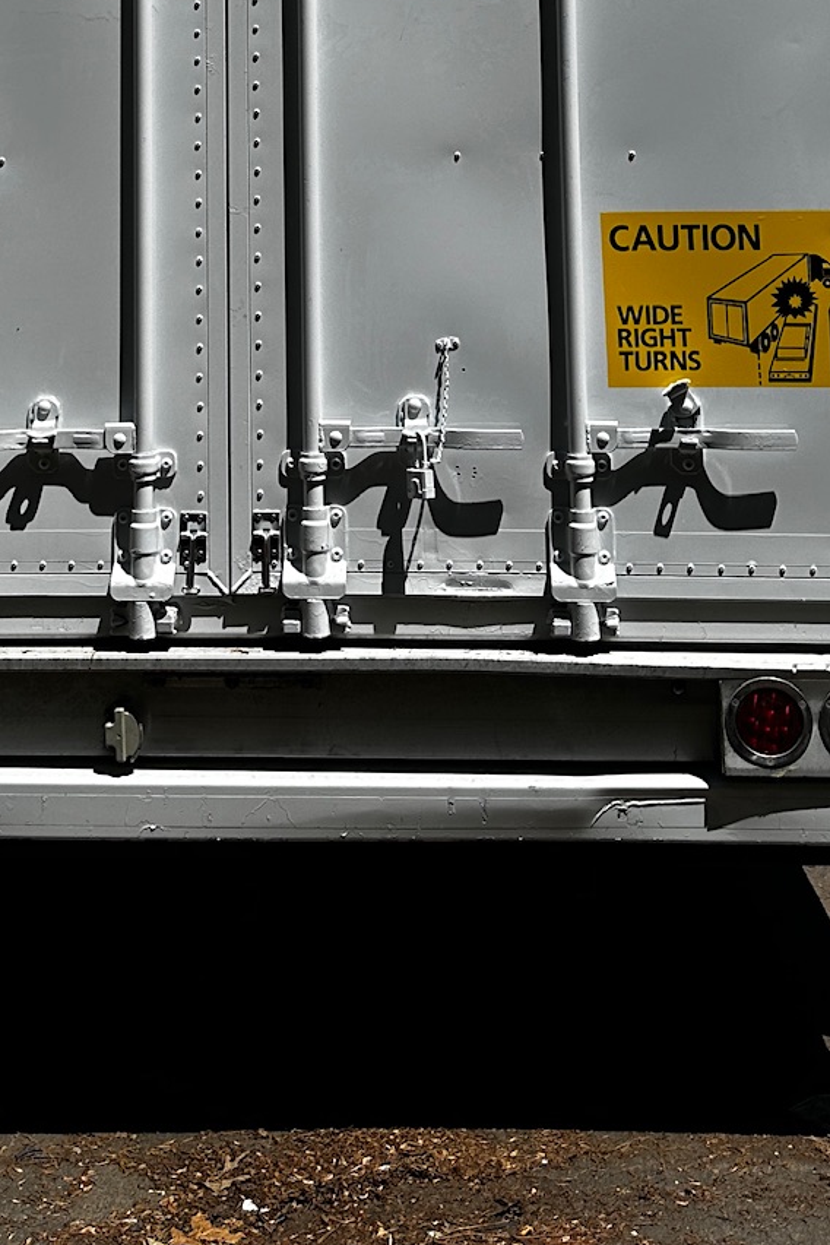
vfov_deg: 30.6
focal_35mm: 60
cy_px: -45
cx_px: 292
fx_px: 2075
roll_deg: +1.1
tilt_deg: +6.9
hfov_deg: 22.5
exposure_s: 1/6623
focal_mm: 6.86
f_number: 1.78
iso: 80
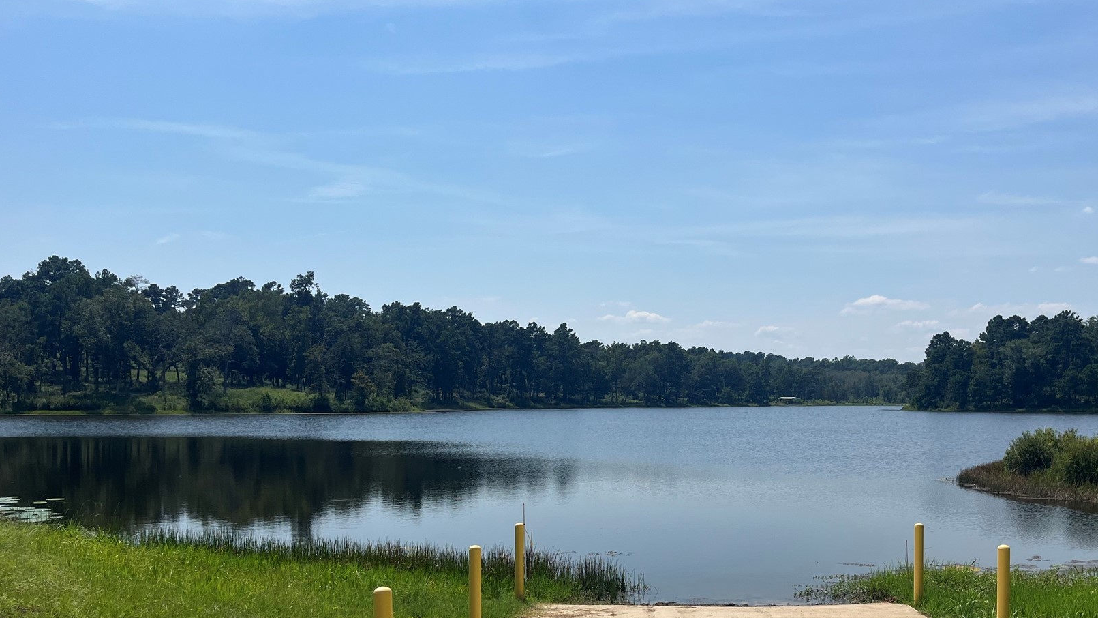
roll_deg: +0.5
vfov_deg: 32.5
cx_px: 662
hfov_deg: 54.9
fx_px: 1048
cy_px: 420
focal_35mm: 36
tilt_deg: -1.4
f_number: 1.6
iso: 50
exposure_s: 1/7353
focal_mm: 5.1
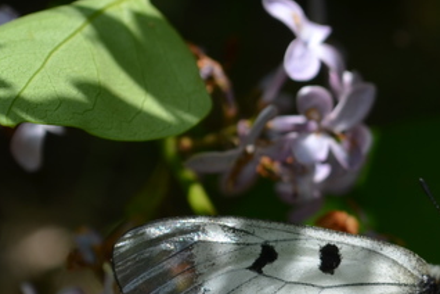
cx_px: 396
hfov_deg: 8.2
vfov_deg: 5.5
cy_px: 363
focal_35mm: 251
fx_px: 3062
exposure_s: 1/200
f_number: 8
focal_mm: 55
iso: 100
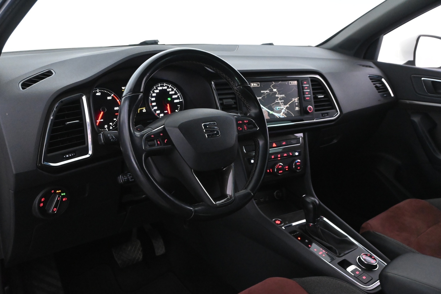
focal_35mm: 33
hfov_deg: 57.2
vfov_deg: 40.0
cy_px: 147
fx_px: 404
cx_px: 220
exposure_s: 1/40
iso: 6400
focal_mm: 22
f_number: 5.6
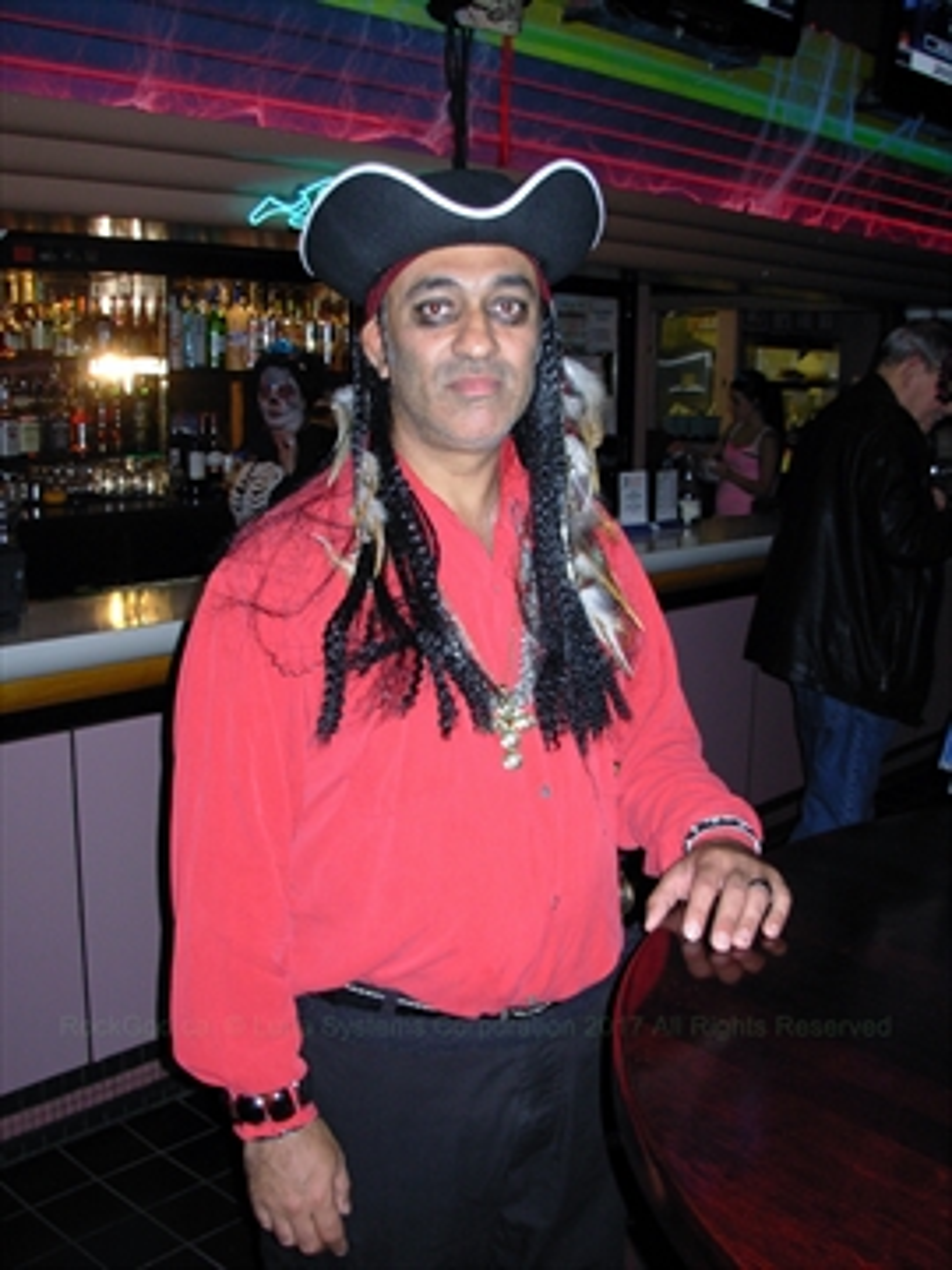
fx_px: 1393
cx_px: 476
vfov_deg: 49.0
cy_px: 635
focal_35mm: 38
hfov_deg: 37.7
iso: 58
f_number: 2.9
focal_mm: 6.3
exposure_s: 1/37
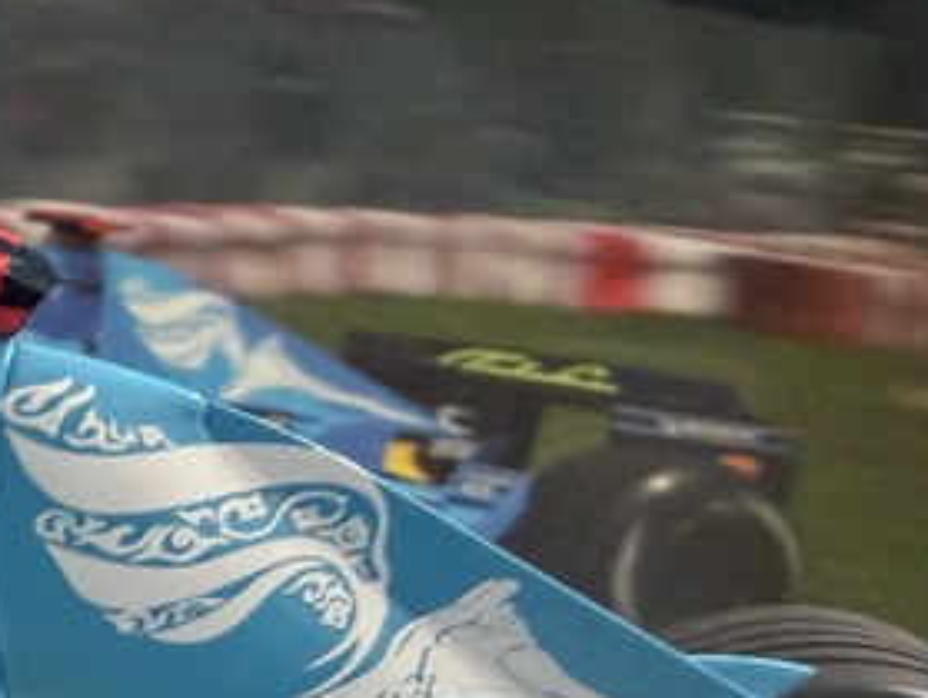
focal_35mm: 67
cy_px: 959
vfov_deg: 19.8
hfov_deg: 25.4
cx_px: -236
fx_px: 1798
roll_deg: -9.1
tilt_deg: -18.7
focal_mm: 2.22
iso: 400
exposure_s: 1/60
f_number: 2.2
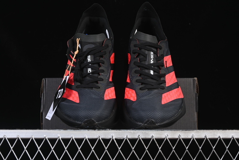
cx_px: 120
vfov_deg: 18.2
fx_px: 498
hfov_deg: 27.0
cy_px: 80
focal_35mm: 75
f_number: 6.3
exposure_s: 1/50
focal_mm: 50
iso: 160
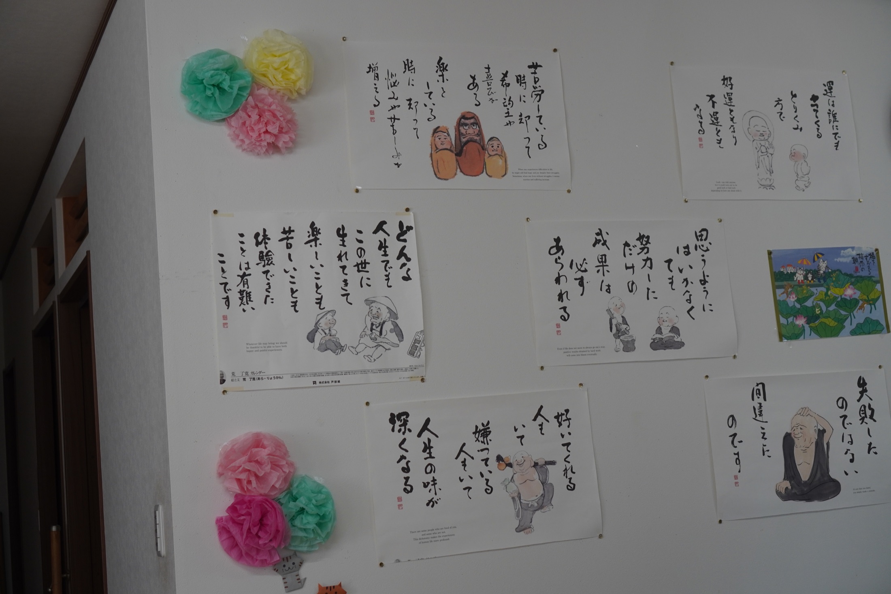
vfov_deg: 25.7
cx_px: 446
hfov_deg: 37.9
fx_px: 1299
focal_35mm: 52
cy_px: 297
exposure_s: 1/160
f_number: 4
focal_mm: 35
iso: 400
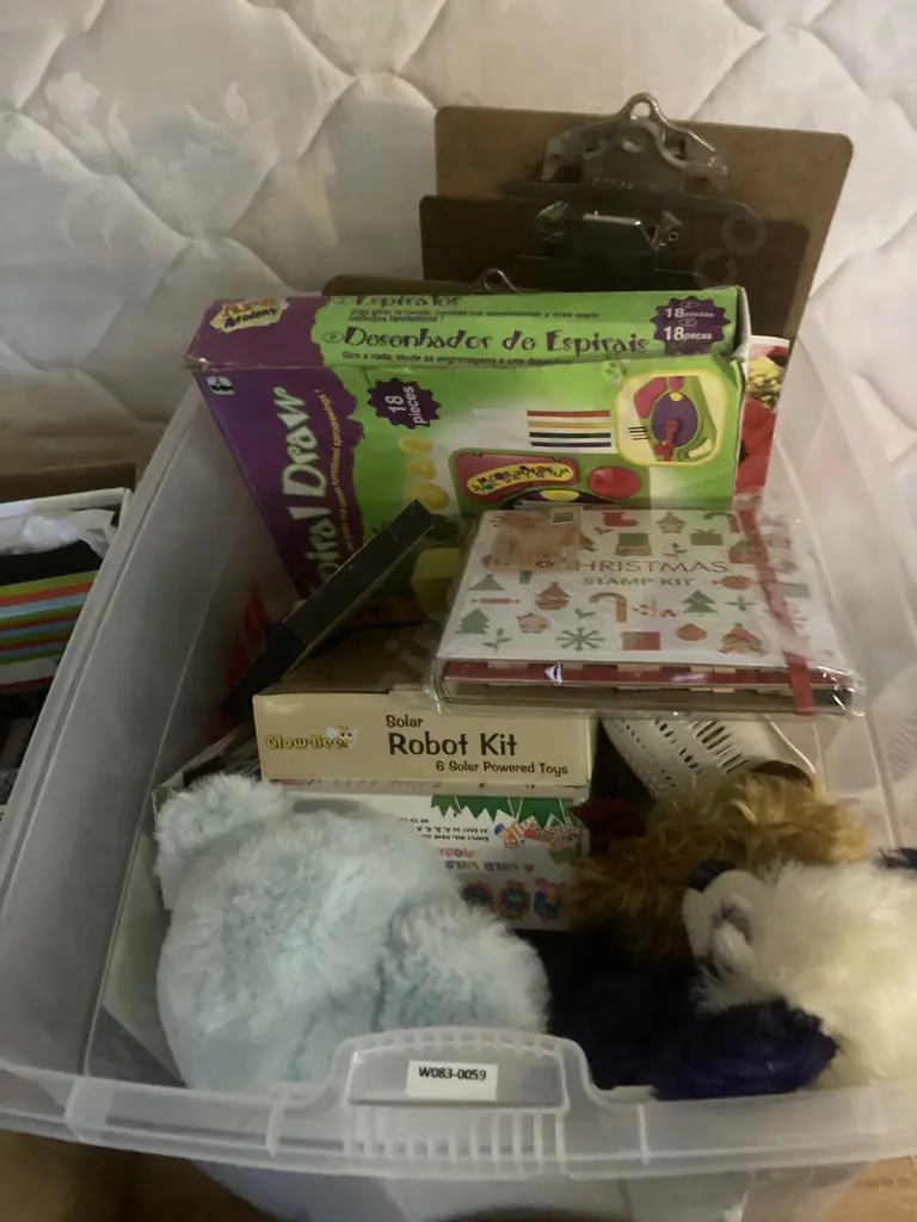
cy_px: 611
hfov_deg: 49.7
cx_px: 458
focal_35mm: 28
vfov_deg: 63.4
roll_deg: +10.7
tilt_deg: -42.5
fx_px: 989
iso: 640
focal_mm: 3.99
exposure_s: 1/20
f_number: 1.8
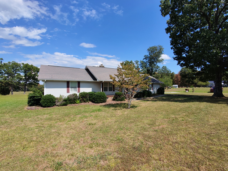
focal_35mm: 16
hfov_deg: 94.5
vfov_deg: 78.1
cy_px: 86
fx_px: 105
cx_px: 114
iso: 102
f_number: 2.55
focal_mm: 16
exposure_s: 1/1705
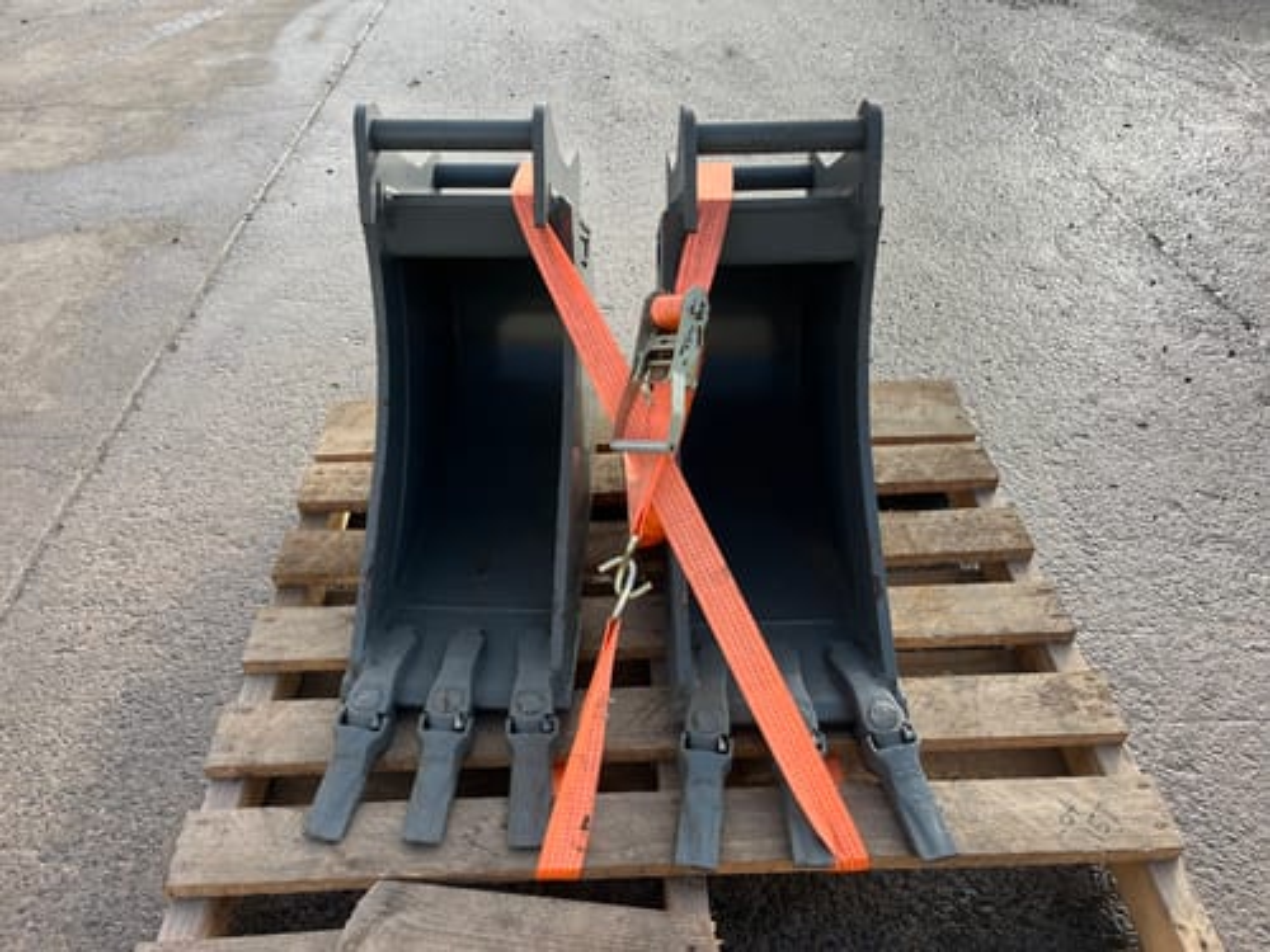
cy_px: 476
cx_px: 635
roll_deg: -0.7
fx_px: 954
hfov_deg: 67.3
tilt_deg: -40.7
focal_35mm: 26
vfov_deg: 53.1
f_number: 1.6
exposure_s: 1/891
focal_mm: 5.1
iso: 50
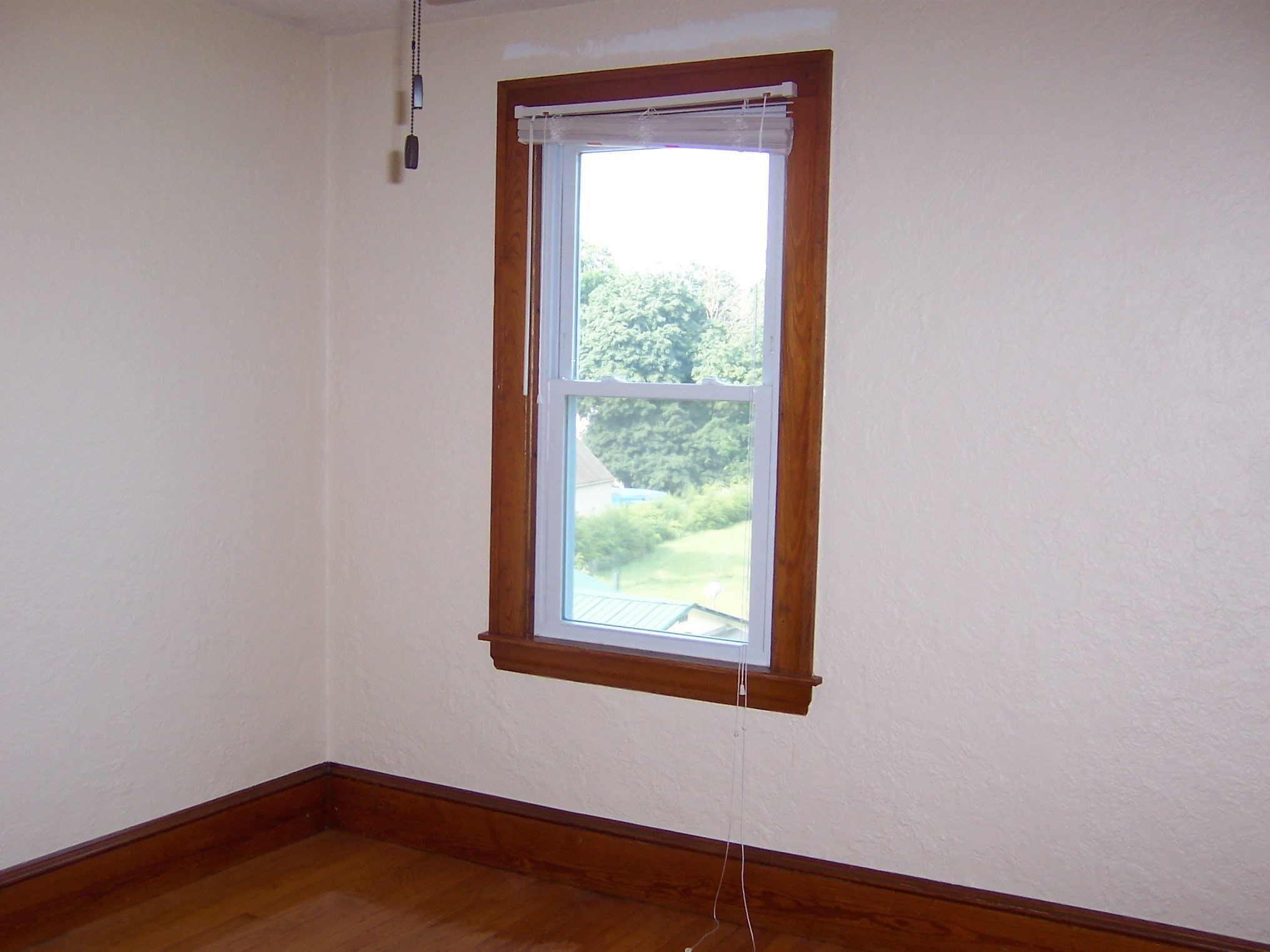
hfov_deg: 51.4
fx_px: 1321
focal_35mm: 36
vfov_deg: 39.7
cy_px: 476
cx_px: 635
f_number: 2.8
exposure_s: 1/60
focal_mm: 5.6
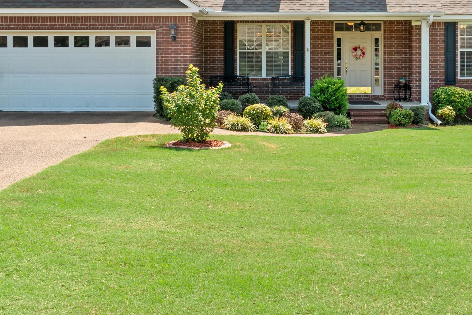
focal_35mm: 46
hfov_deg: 42.6
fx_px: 603
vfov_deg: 28.5
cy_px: 58
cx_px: 280
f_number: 9
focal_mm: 18
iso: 250
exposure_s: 1/80
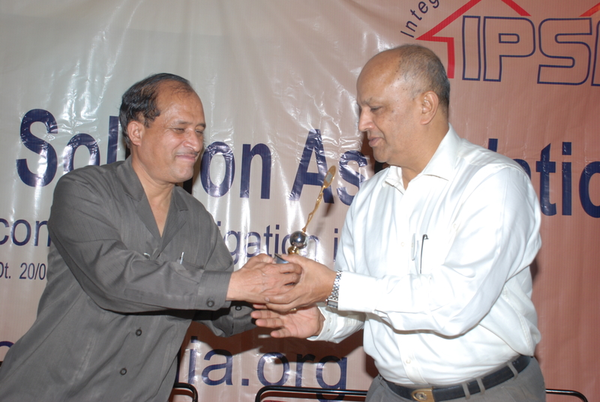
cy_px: 201
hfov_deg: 37.8
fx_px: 876
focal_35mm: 52
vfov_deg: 25.8
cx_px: 300
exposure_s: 1/125
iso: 200
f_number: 9
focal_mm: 35
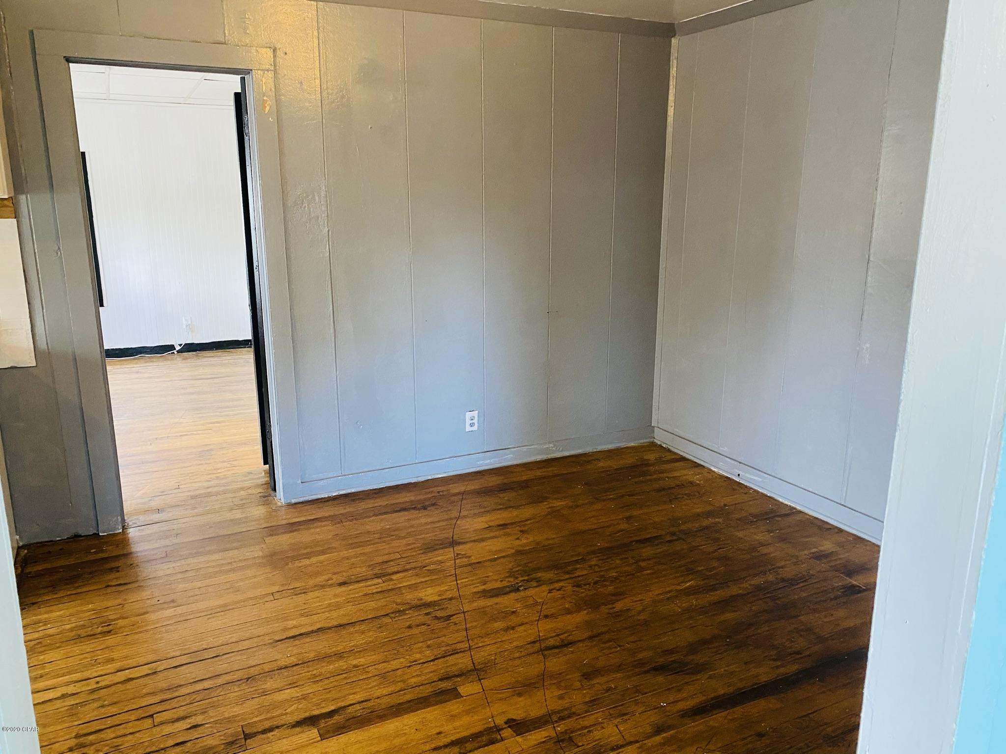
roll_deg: -1.4
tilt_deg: -12.0
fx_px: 756
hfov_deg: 67.3
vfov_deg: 53.1
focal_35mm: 26
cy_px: 377
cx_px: 503
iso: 320
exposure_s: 1/60
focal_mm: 4.25
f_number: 1.8
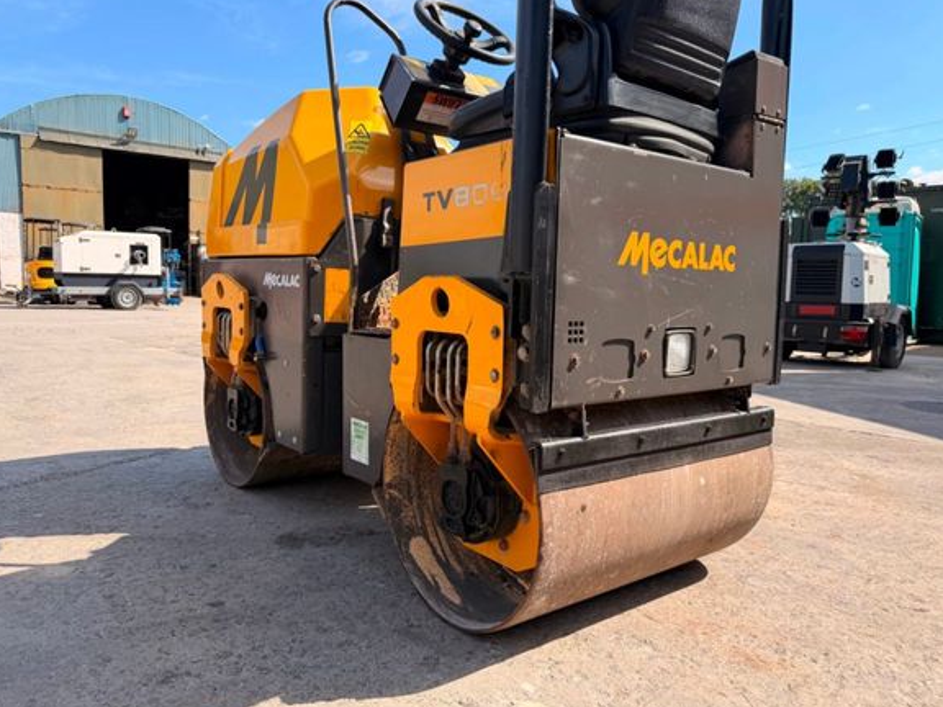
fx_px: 681
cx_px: 457
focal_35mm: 25
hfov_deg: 69.4
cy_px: 352
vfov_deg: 54.9
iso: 80
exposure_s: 1/2299
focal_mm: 6.76
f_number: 1.78
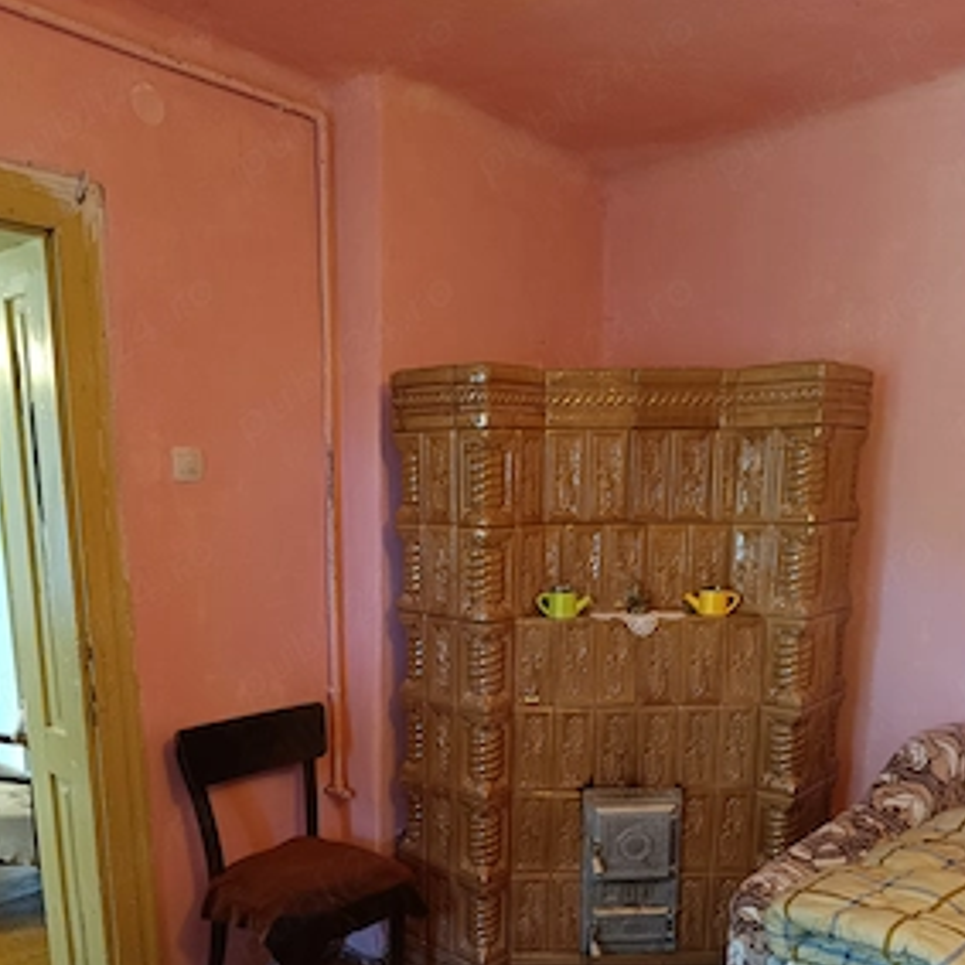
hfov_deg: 54.0
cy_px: 675
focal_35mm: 30
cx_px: 464
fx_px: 946
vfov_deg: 52.5
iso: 828
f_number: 1.88
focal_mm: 5.59
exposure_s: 1/25
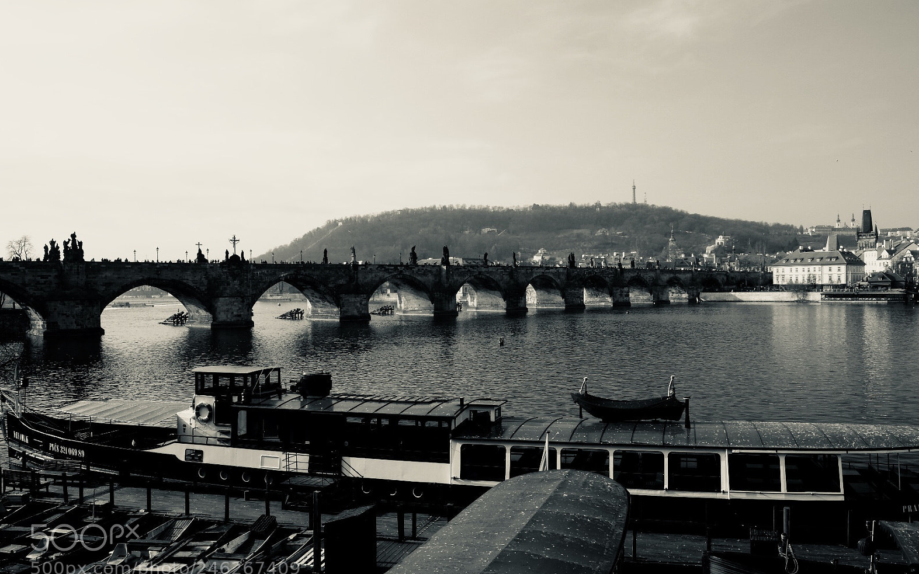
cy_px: 303
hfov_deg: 66.5
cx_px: 462
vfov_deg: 44.5
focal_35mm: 28
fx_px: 701
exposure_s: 1/100
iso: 200
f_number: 16
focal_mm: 18
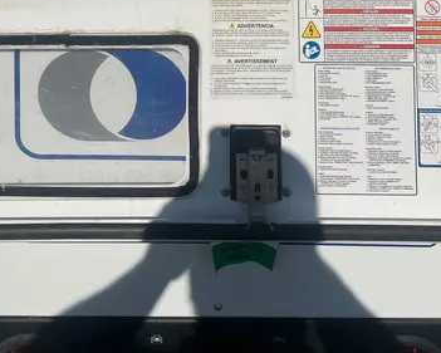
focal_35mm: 53
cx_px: 216
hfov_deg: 35.3
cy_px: -81
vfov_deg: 25.4
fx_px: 692
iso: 40
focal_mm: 4.2
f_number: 1.6
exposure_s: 1/17241
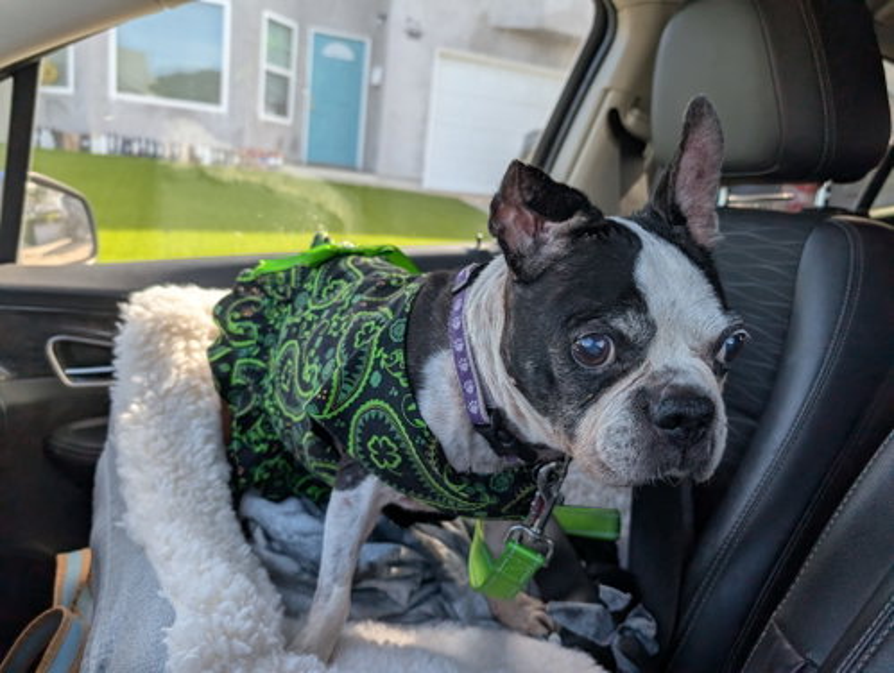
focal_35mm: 24
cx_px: 447
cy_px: 336
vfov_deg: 57.0
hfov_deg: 71.5
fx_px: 621
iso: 27
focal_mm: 6.9
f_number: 1.68
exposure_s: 1/243
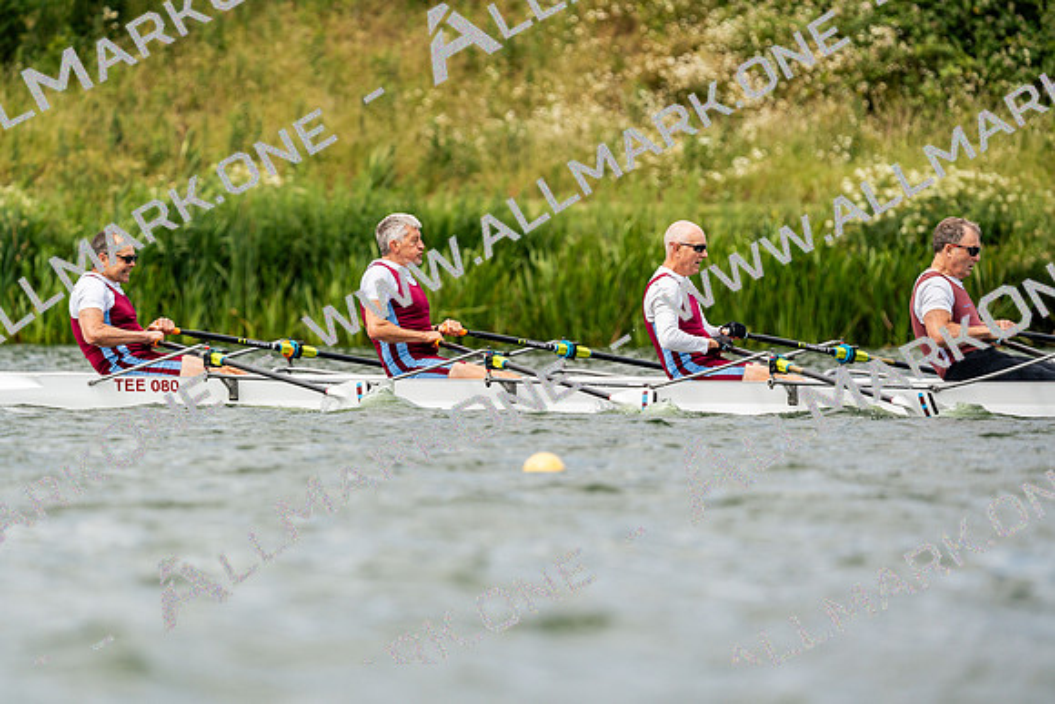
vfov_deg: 3.2
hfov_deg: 4.8
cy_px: 352
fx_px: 12692
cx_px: 528
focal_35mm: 433
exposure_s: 1/2000
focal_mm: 433
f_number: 6.3
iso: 320
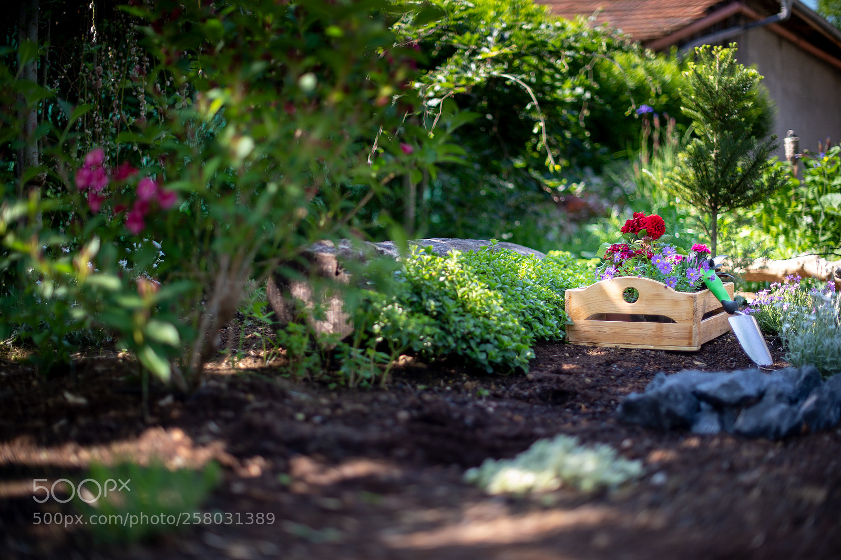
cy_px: 280
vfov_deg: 27.0
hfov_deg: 39.6
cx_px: 420
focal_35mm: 50
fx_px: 1167
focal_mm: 50
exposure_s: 1/500
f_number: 1.6
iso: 100
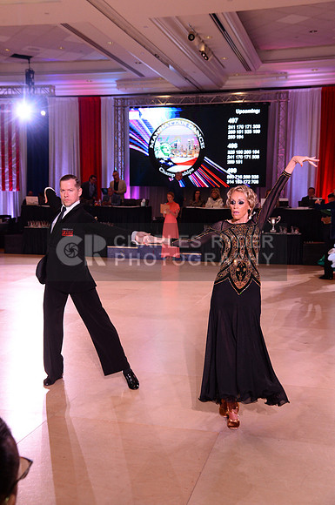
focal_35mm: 46
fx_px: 644
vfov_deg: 42.8
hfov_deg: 29.2
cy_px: 252
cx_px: 168
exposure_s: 1/250
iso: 2500
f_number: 6.3
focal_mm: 46
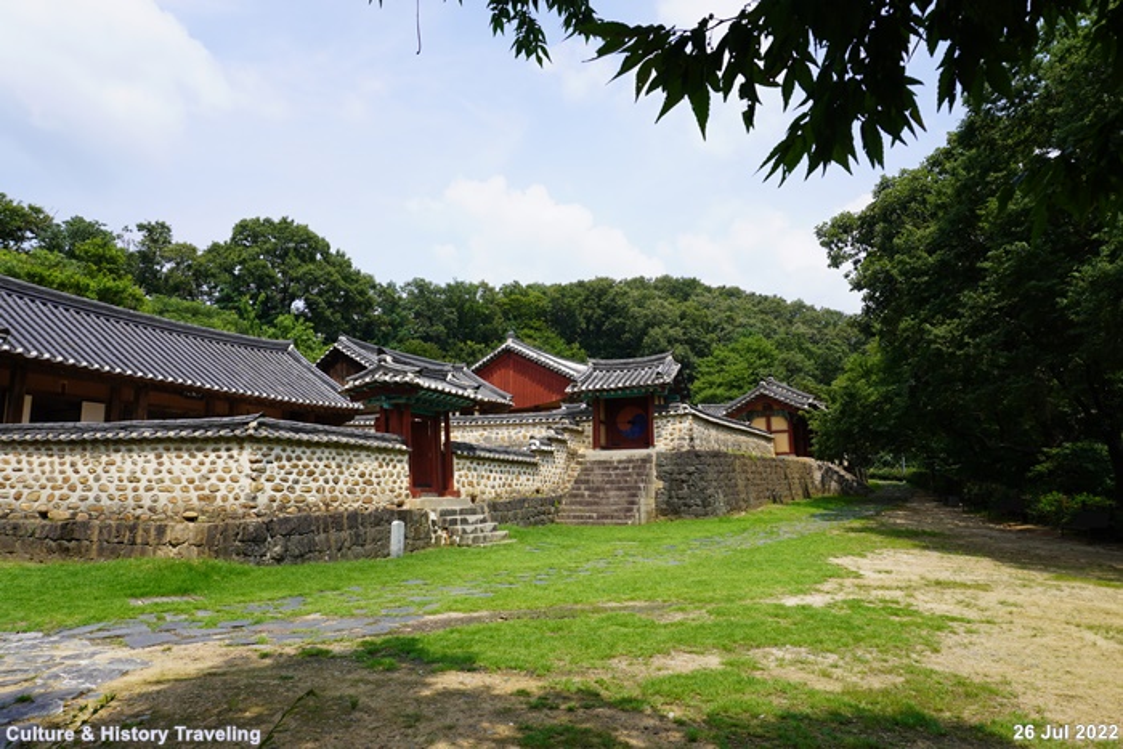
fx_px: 749
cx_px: 562
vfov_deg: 53.2
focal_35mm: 24
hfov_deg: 73.7
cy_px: 374
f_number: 10
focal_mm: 16
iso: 100
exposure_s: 1/160
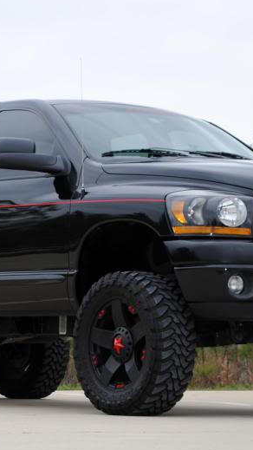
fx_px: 1777
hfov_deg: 8.1
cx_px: 28
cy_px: 287
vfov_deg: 14.4
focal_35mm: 149
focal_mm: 48
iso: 100
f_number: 5.3
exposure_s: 1/160
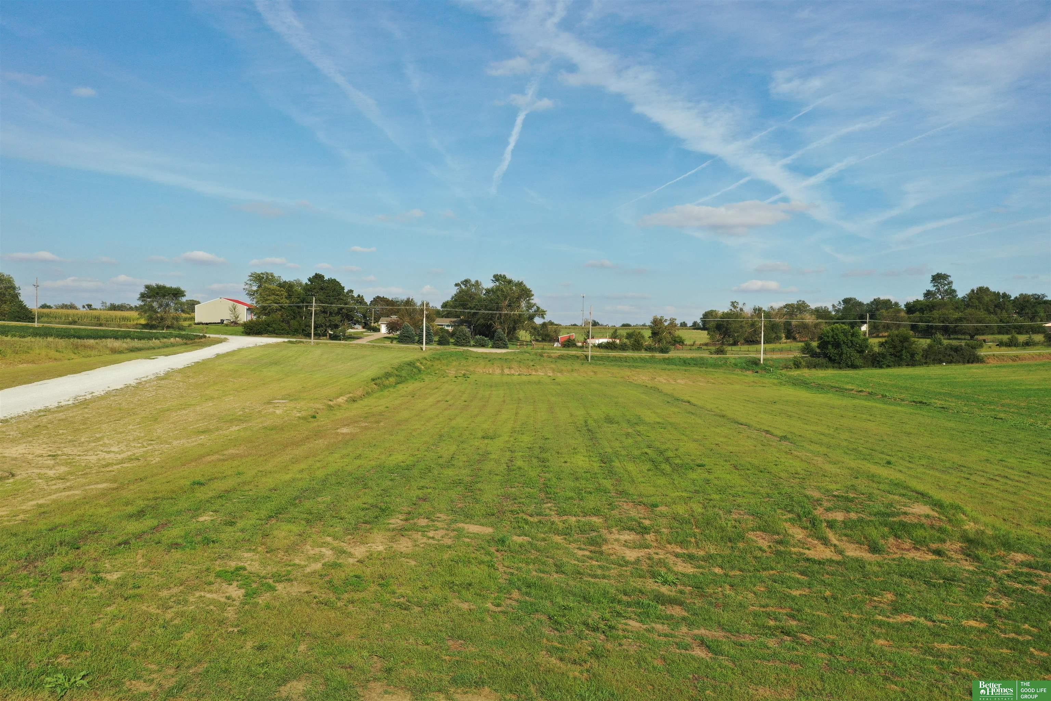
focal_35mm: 28
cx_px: 526
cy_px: 350
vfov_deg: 46.4
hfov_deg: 65.5
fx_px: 817
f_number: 5.6
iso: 100
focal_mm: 10.26
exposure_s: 1/500
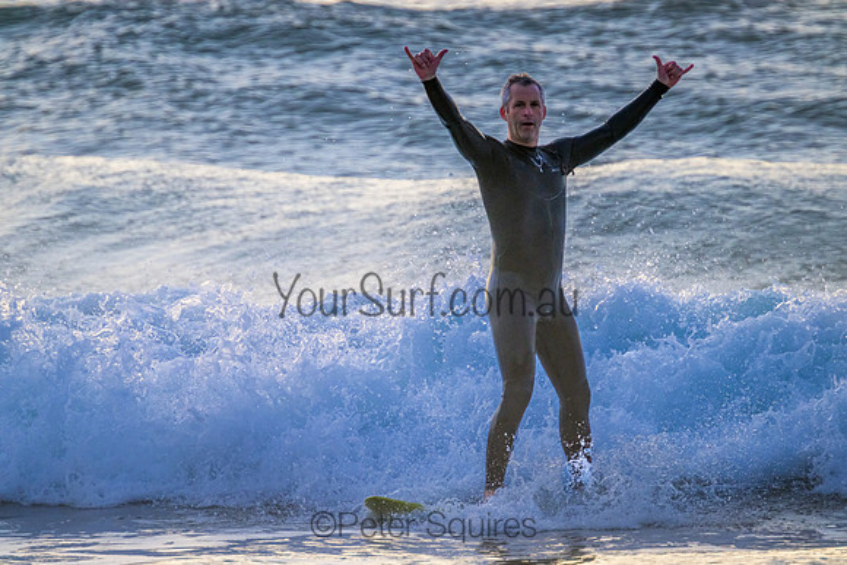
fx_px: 18826
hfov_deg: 2.6
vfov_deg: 1.7
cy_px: 282
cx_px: 424
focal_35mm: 800
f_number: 11
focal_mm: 800
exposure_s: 1/1600
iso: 1800
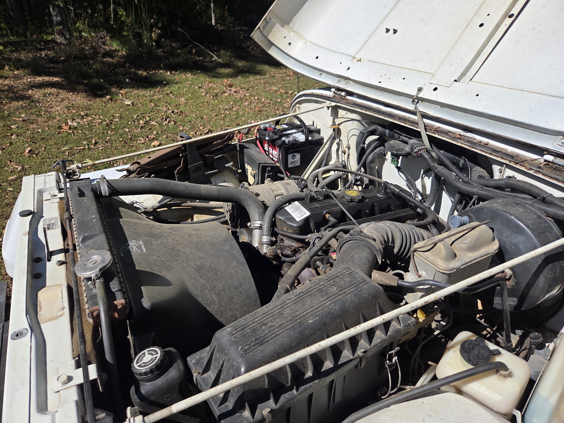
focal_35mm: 23
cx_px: 282
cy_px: 212
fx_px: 375
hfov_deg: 73.9
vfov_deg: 58.9
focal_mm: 5.4
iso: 80
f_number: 1.8
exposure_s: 1/6618
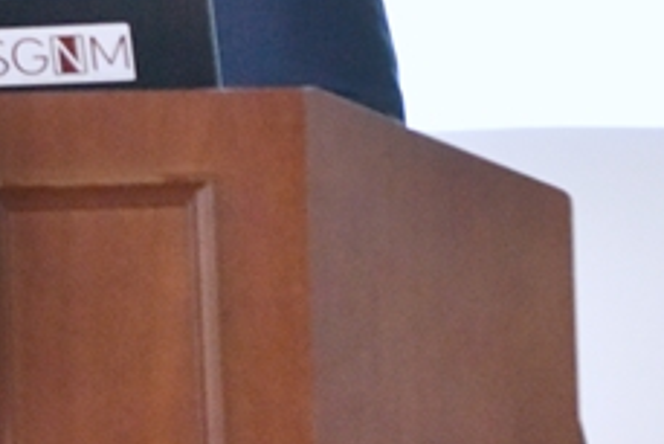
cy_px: -86
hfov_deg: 6.7
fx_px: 5647
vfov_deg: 4.5
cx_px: -58
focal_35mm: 306
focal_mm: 70
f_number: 3.2
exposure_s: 1/250
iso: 6400
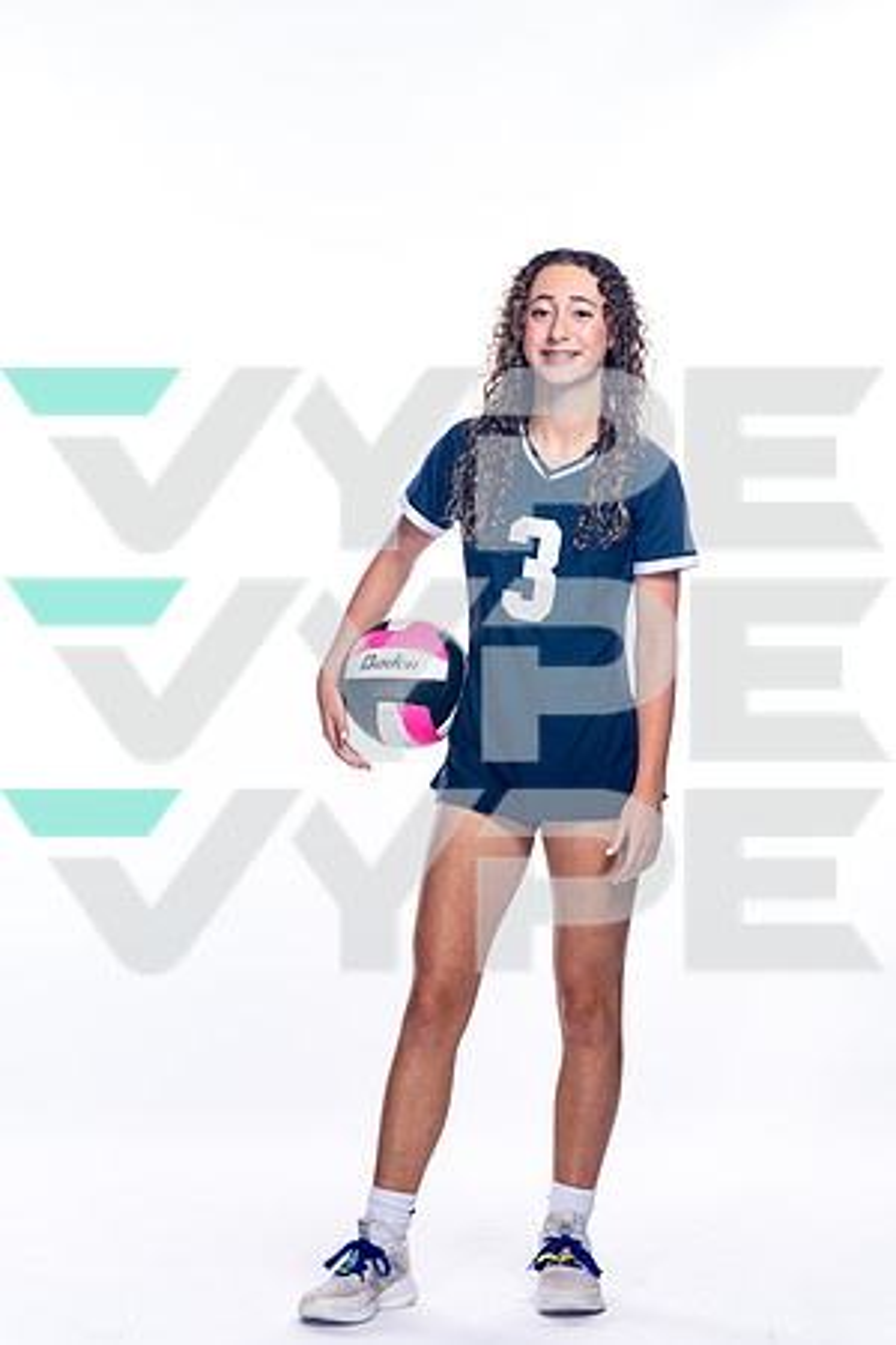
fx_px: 4032
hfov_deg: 12.7
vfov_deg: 18.9
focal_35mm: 108
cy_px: 672
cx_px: 448
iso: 400
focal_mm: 108
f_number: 5.6
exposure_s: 1/250
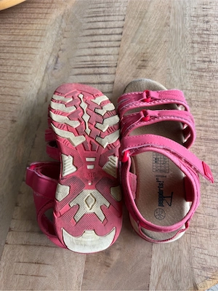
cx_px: 109
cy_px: 146
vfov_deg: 71.6
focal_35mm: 24
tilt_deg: -69.2
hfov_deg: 56.8
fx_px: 202
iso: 100
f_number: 1.78
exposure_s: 1/121
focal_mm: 6.76
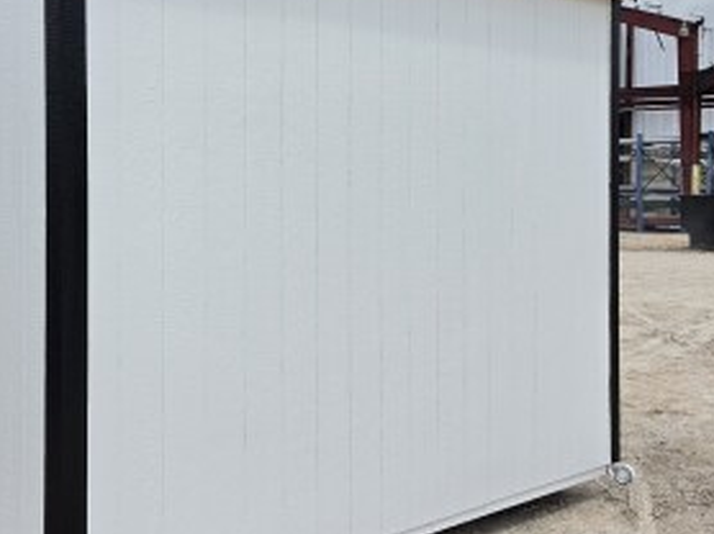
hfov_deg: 35.2
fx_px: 1092
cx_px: 154
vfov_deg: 27.4
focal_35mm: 53
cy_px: 208
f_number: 1.4
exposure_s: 1/7939
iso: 50
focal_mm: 6.5
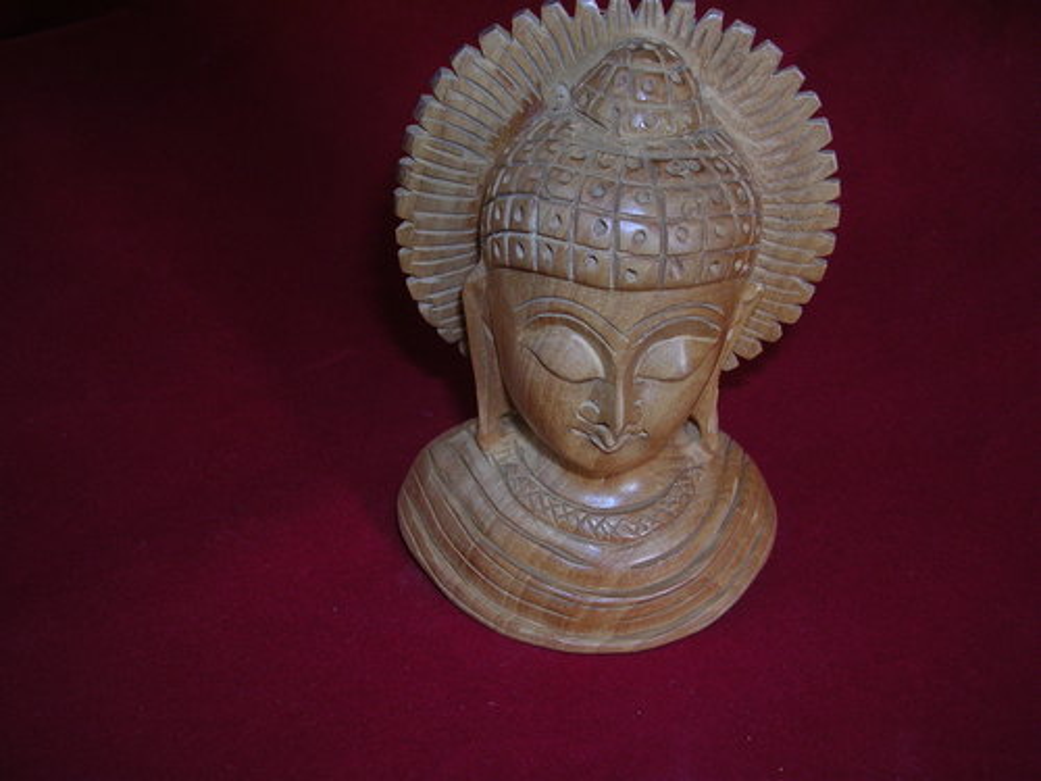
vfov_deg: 37.7
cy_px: 390
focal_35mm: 38
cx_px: 520
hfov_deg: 49.0
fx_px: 1143
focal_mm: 5.8
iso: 50
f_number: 2.8
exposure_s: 1/60.1
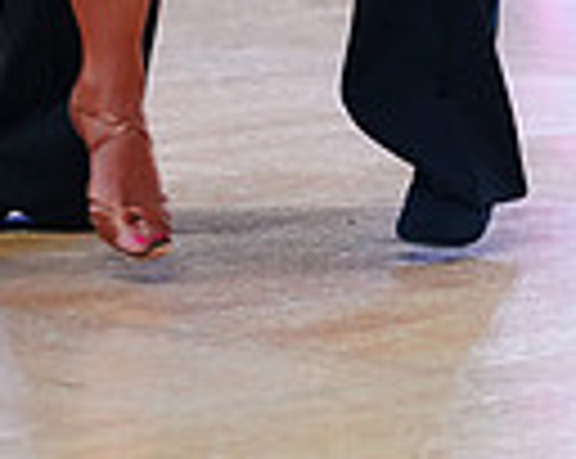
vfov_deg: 3.8
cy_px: -432
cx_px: 79
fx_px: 6945
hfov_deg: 4.7
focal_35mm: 408
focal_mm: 96
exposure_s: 1/500
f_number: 2.8
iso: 2000
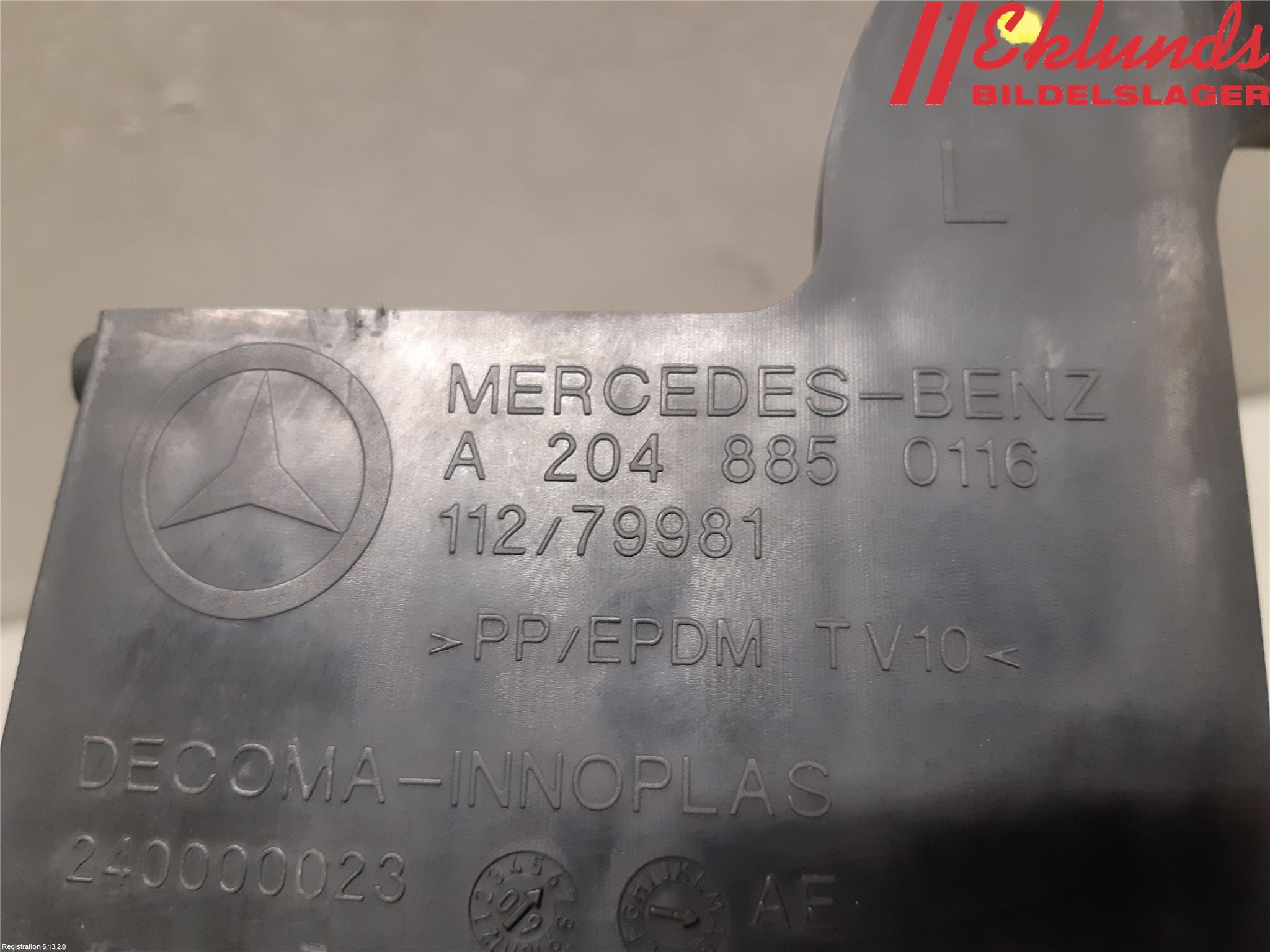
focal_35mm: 26
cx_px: 635
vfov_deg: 53.1
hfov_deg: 67.3
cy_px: 476
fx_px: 954
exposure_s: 1/50
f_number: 1.7
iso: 250
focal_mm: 3.93
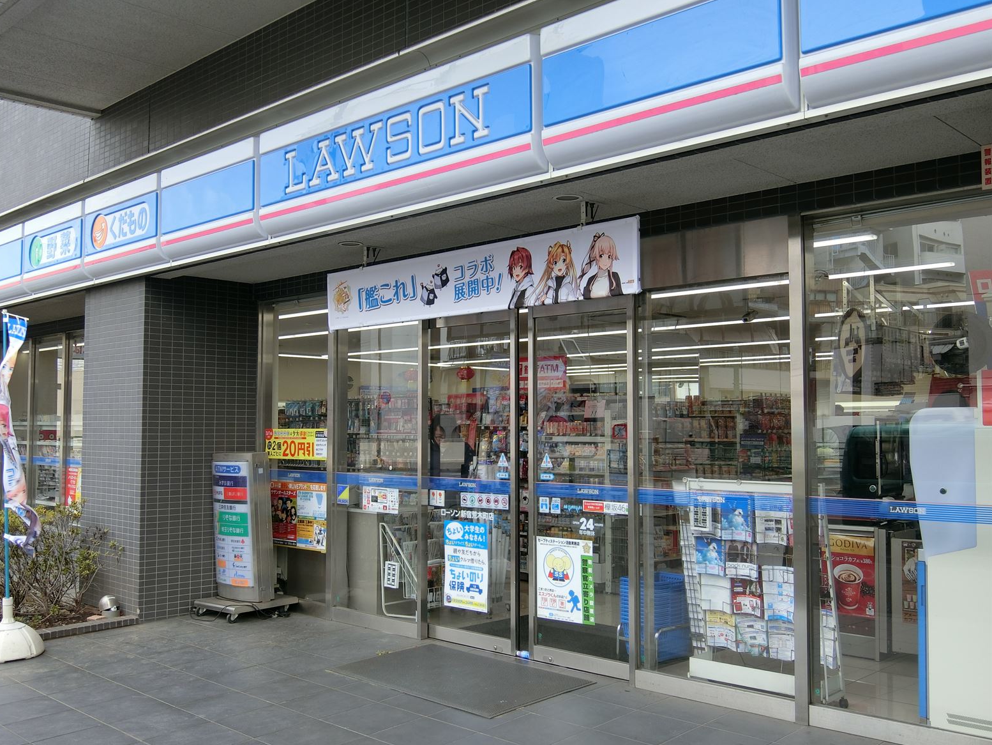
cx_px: 483
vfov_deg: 40.7
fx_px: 1003
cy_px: 372
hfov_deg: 52.6
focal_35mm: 35
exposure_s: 1/160
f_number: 3.4
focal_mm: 7.2
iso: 80
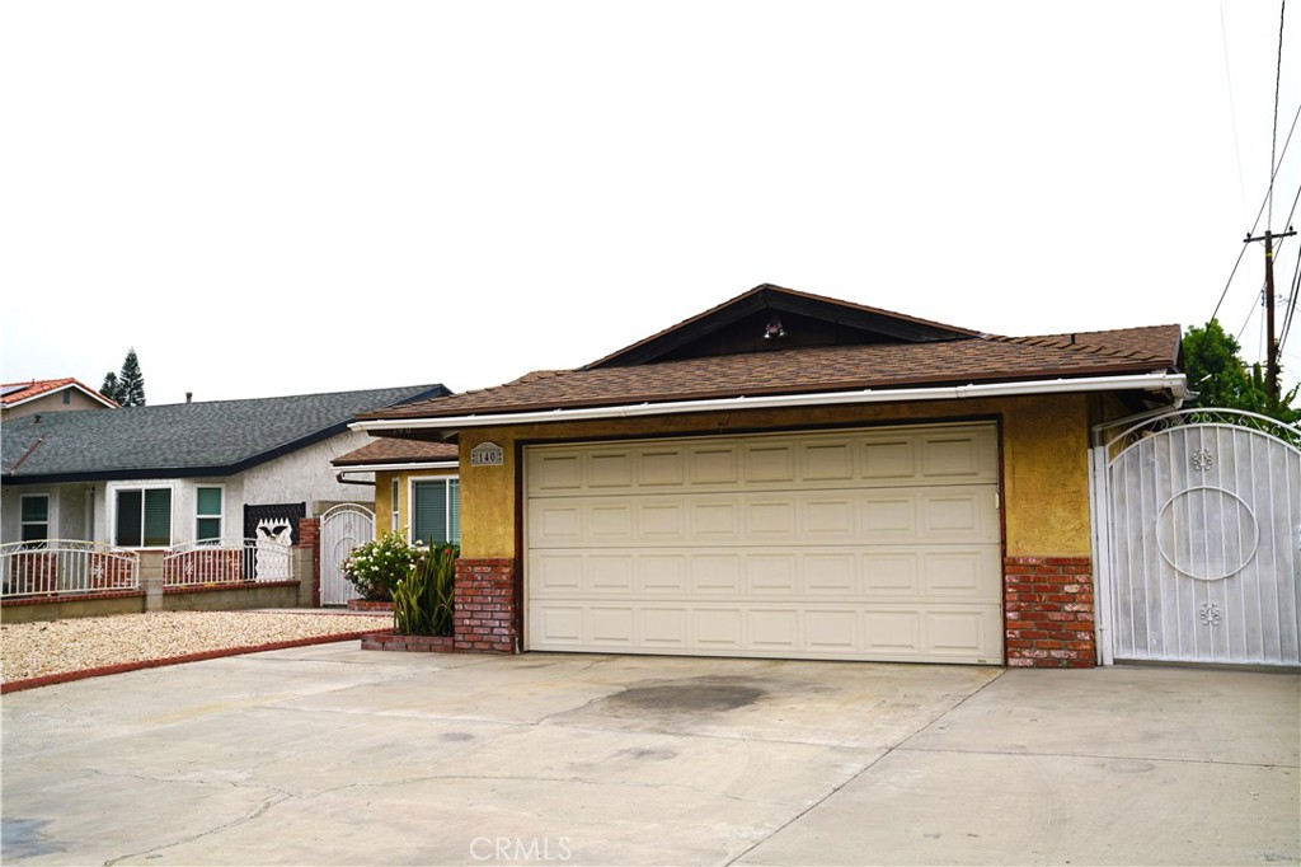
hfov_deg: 55.8
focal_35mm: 34
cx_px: 650
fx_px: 1228
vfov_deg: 38.9
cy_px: 434
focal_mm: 34
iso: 100
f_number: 5
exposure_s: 1/200
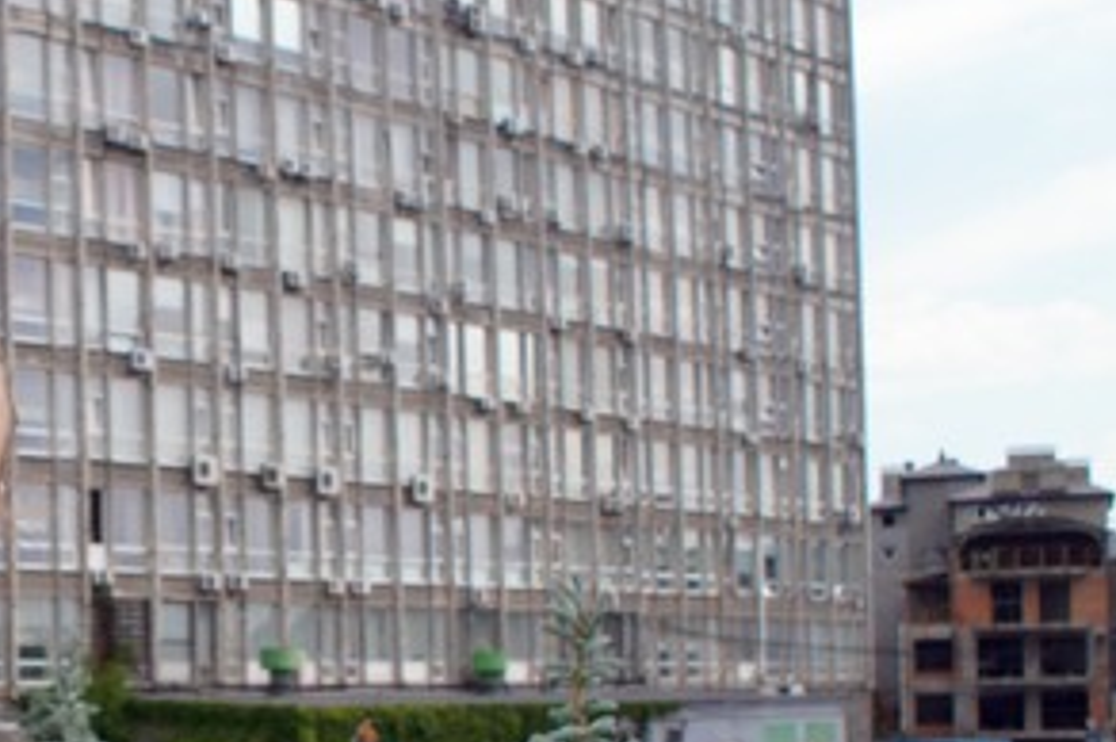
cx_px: -23
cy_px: 673
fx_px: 2229
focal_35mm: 72
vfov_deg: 18.6
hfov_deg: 26.5
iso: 100
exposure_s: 1/500
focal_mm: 20
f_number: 4.5
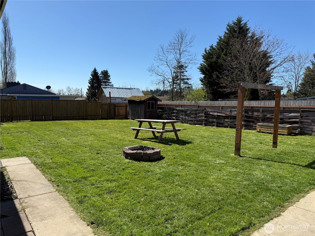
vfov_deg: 56.8
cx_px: 158
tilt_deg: -4.4
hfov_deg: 71.6
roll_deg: -0.3
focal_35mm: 24
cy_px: 118
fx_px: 218
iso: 80
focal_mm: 6.76
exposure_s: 1/4673
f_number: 1.78
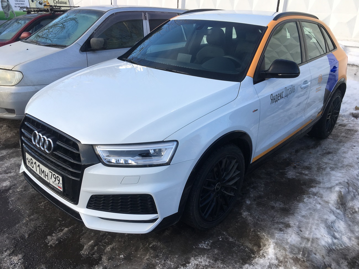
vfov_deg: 48.2
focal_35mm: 29
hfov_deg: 61.7
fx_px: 301
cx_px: 180
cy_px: 134
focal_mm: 4.15
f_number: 2.2
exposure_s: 1/534
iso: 25
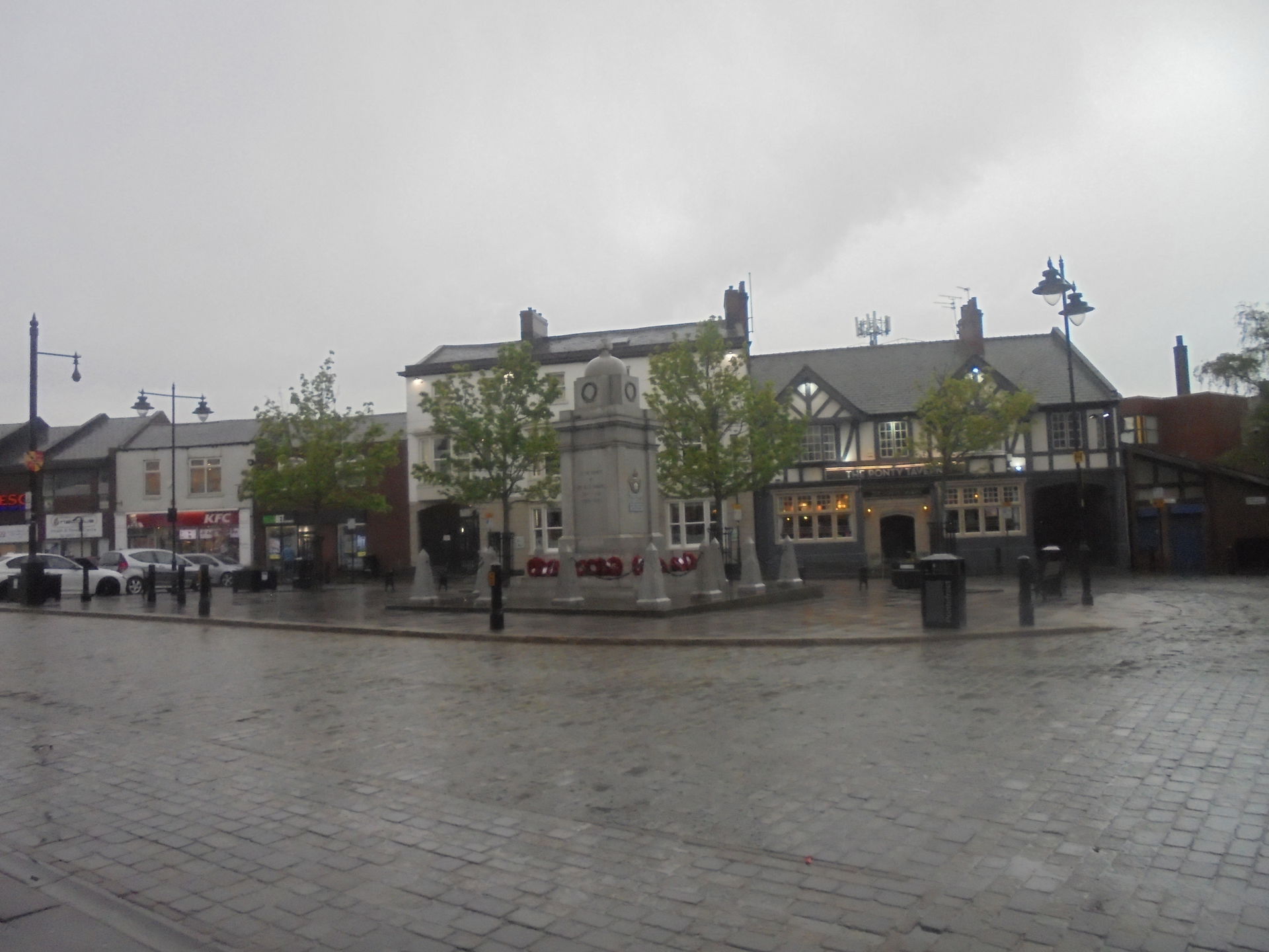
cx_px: 634
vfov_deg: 53.1
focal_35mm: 26
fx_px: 953
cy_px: 476
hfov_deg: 67.3
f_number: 3.5
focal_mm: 4.6
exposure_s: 1/250
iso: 400
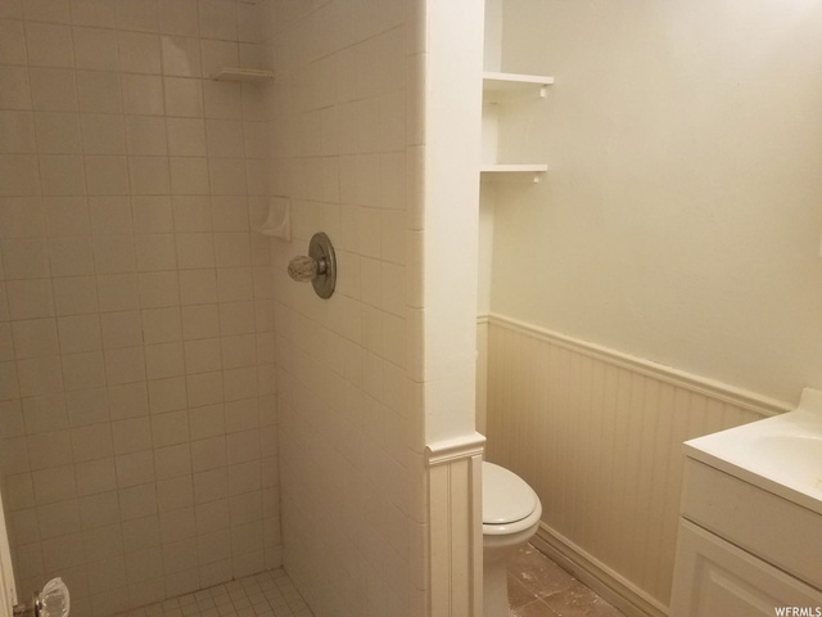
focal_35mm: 26
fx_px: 617
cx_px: 411
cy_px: 308
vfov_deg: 53.1
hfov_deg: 67.3
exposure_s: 1/60
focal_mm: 4.2
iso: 125
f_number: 1.7
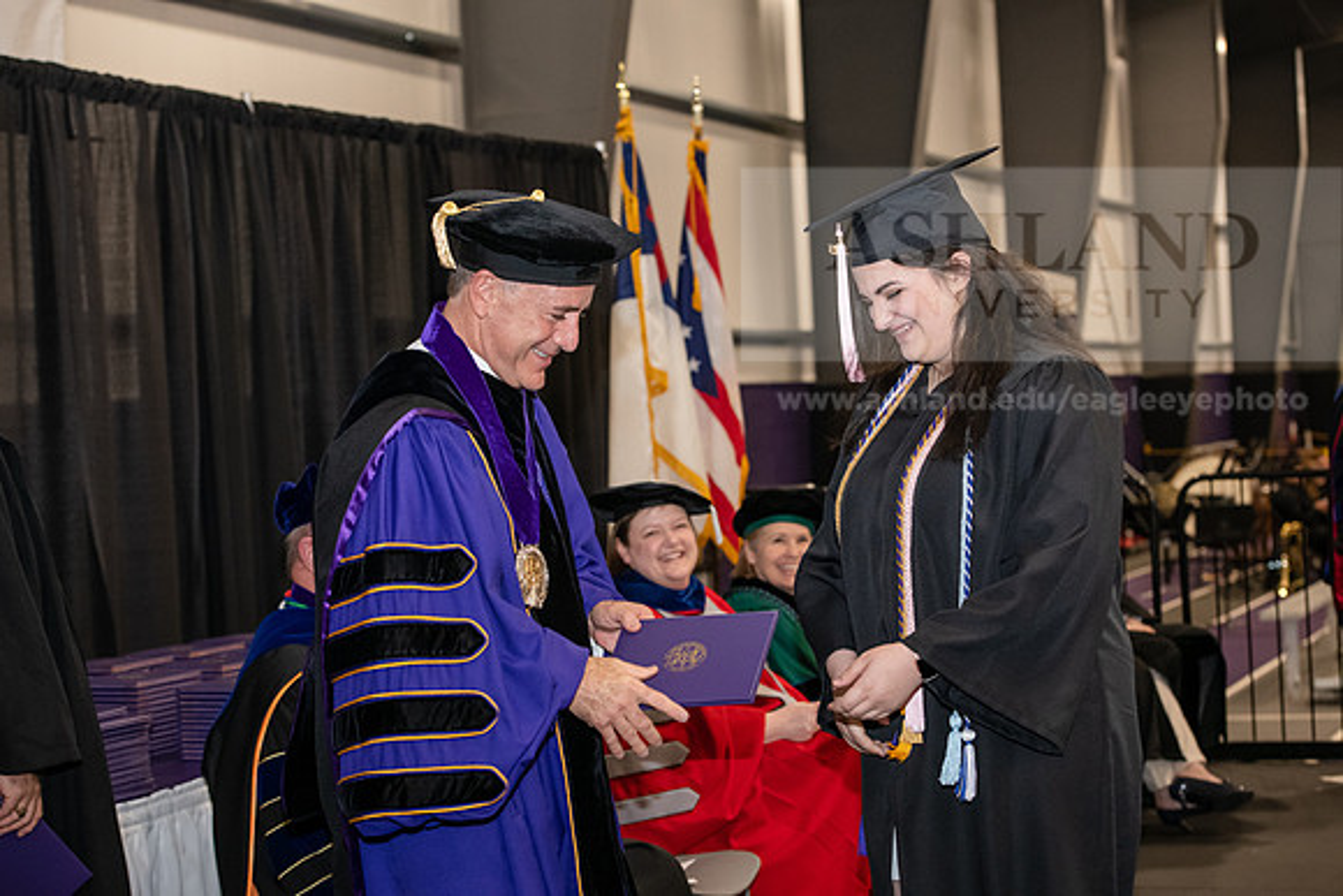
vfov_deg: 19.5
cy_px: 448
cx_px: 672
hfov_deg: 28.8
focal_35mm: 70
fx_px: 2612
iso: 2500
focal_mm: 70
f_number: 5
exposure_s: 1/200
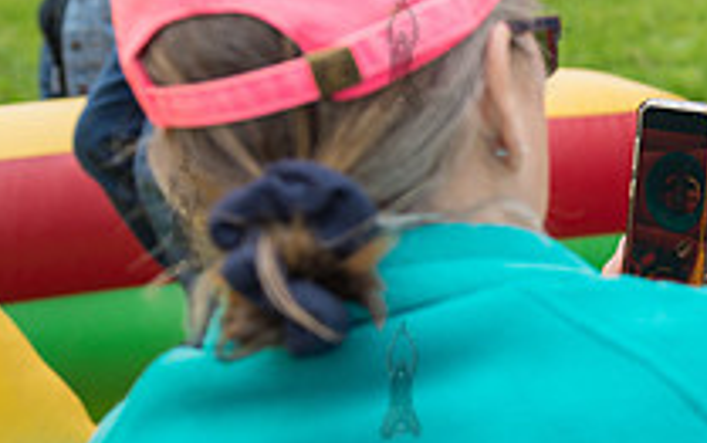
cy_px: 215
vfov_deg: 13.2
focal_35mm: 99
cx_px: 836
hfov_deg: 19.8
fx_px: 1909
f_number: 3.5
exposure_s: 1/800
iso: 200
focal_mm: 35
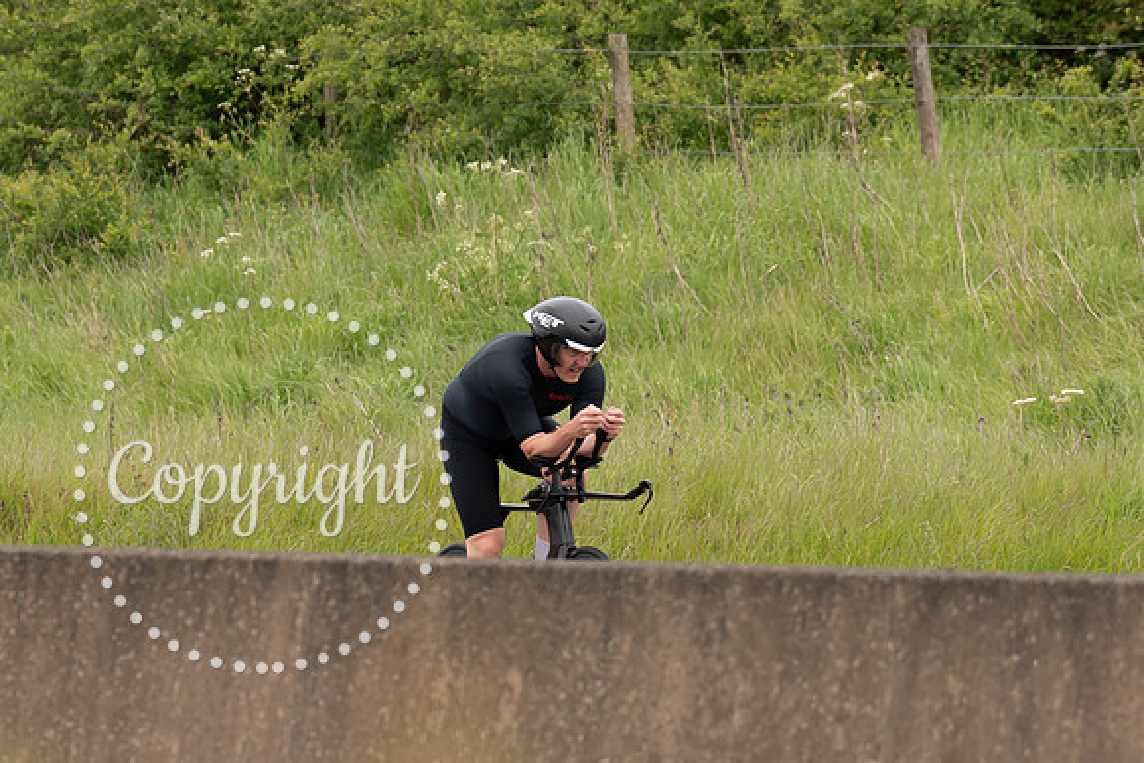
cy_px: 344
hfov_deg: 3.8
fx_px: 17377
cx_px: 623
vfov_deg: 2.5
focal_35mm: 547
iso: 250
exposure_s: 1/1000
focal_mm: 200
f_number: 4
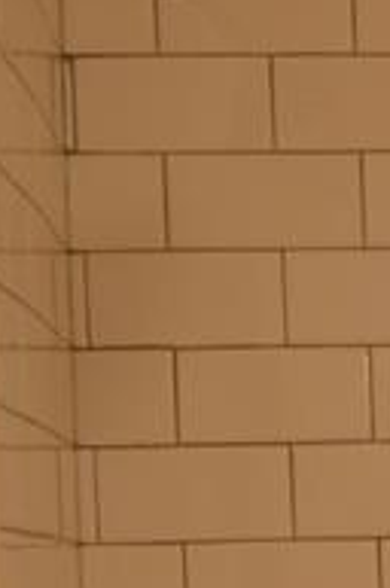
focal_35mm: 210
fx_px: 3425
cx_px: 1397
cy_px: 1005
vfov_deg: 9.4
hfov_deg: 5.8
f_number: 4.5
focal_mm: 18
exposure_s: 1/80
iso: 400
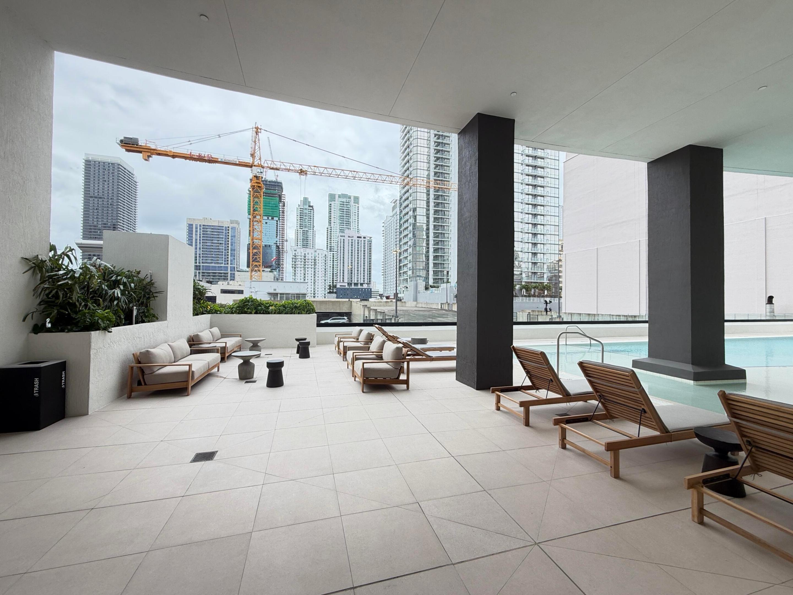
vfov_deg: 85.7
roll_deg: -0.9
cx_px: 396
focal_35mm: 14
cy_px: 298
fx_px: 321
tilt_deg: +0.4
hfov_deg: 102.1
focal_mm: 2.22
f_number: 2.2
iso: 40
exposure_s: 1/239
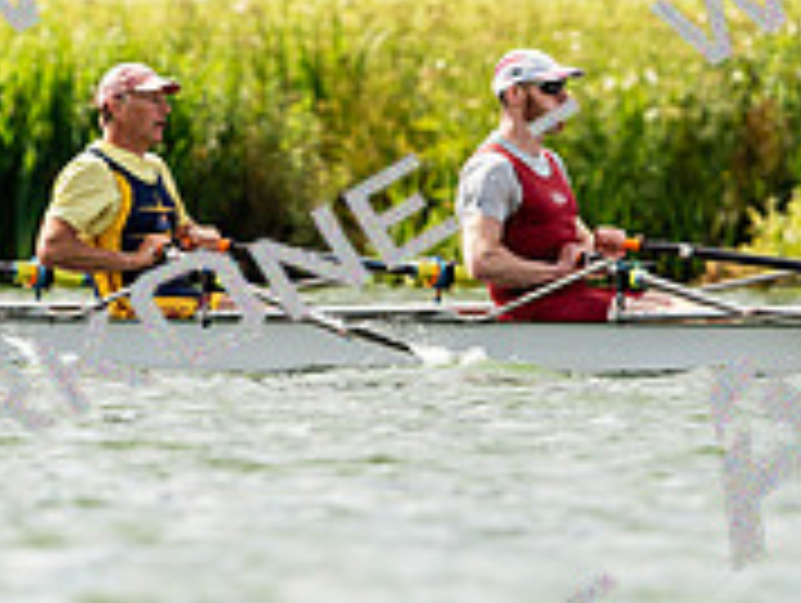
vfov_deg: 1.2
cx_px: 324
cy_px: 142
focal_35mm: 1195
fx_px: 27689
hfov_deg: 1.7
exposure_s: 1/2000
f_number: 6.3
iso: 320
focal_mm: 382
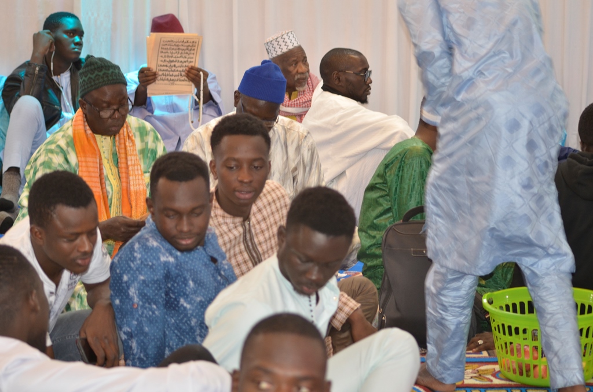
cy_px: 196
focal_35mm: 105
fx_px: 1726
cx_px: 296
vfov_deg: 13.0
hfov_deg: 19.5
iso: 640
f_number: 4
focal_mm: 70
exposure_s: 1/50
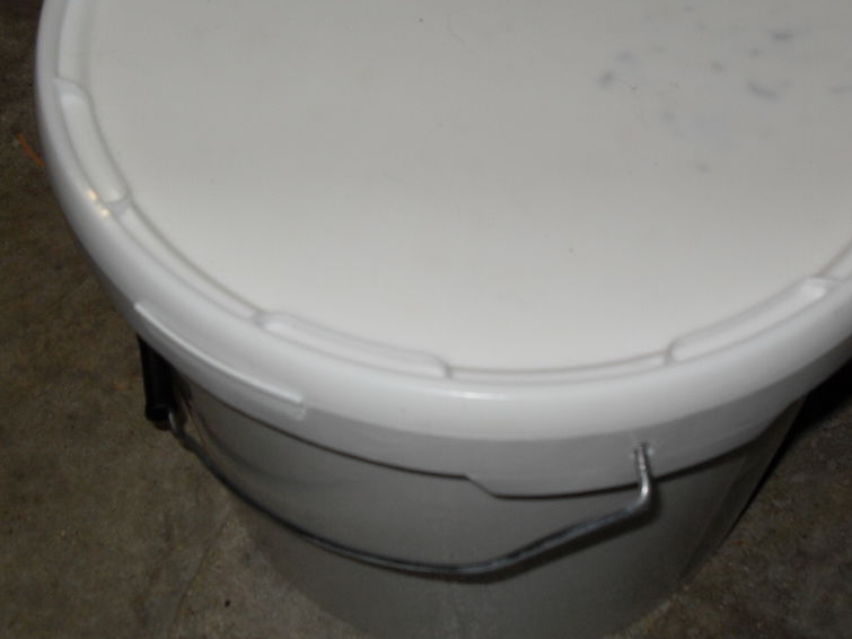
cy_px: 247
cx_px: 537
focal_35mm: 49
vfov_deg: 29.6
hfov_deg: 38.6
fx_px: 1206
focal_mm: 6.3
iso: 100
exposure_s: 1/45
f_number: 2.8
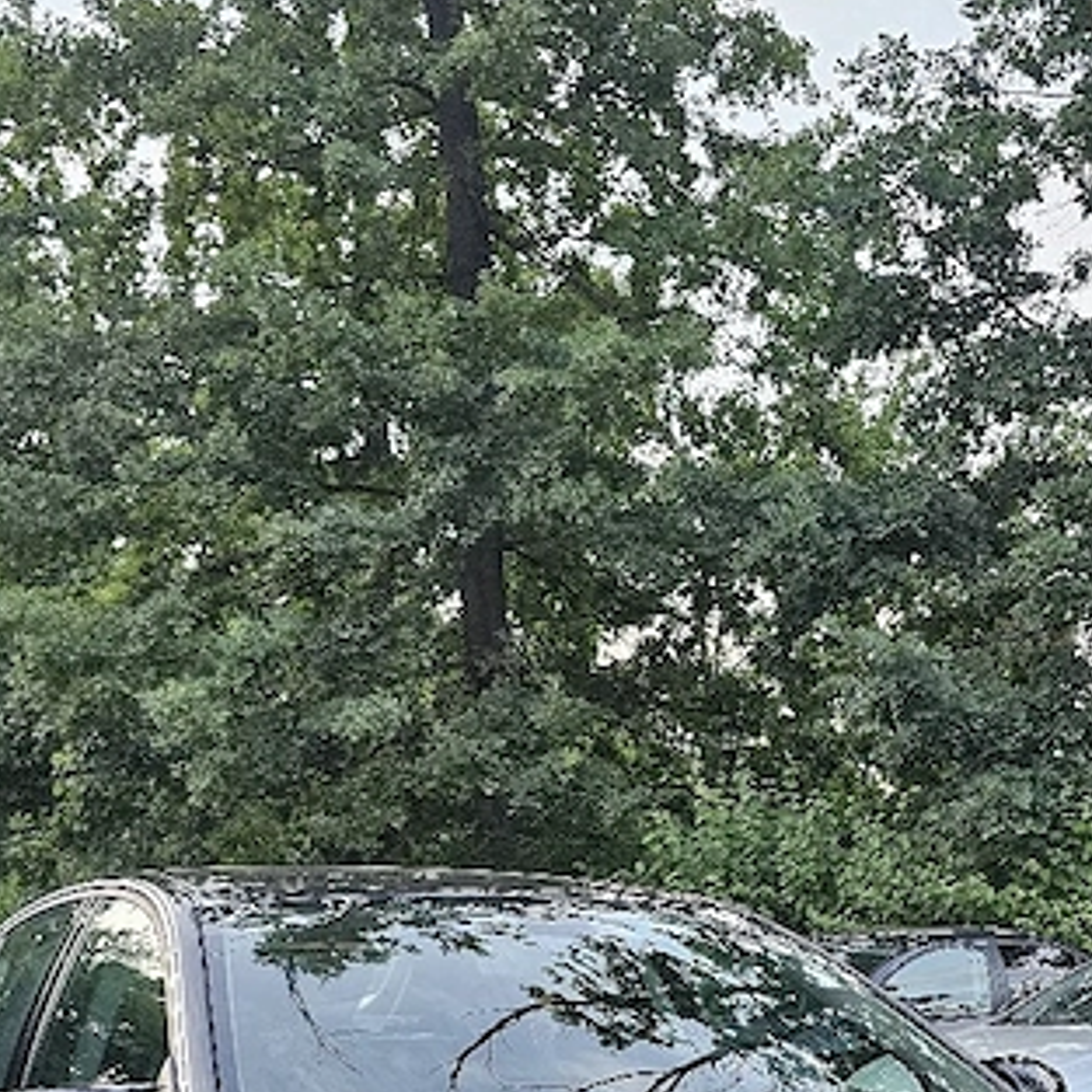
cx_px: 747
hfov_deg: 32.5
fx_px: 1856
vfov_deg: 31.1
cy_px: 1012
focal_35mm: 52
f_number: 1.7
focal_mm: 6.3
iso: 500
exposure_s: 1/101
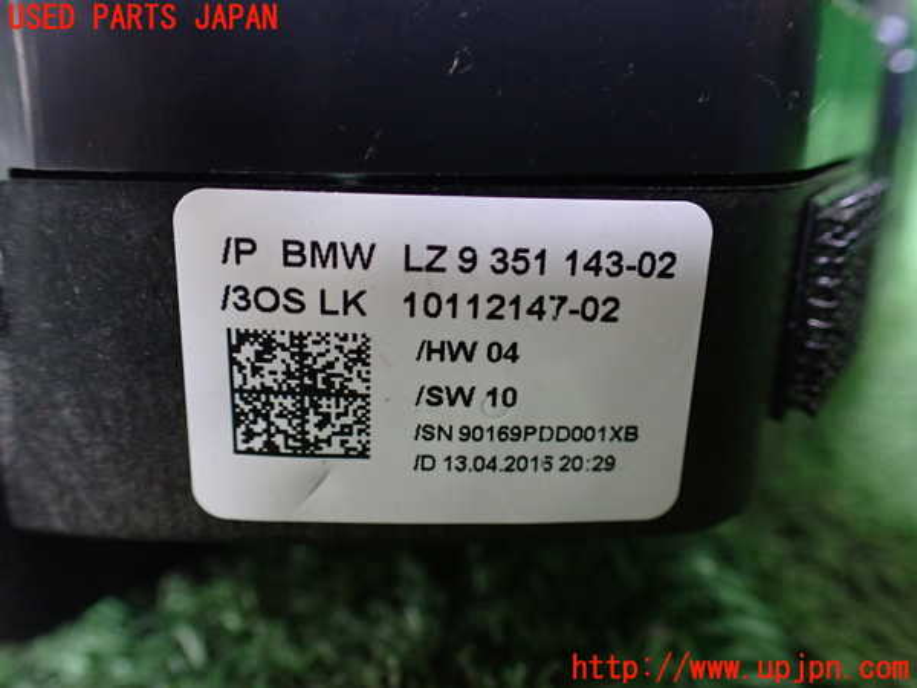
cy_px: 344
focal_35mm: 30
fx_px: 795
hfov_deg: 60.0
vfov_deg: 46.8
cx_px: 458
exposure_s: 1/80
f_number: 2.3
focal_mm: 5.4
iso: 800
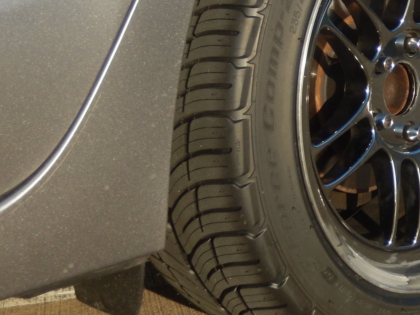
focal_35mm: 89
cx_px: 454
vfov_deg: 16.4
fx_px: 1080
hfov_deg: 21.0
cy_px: 45
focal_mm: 6.5
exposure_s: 1/640
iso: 125
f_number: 4
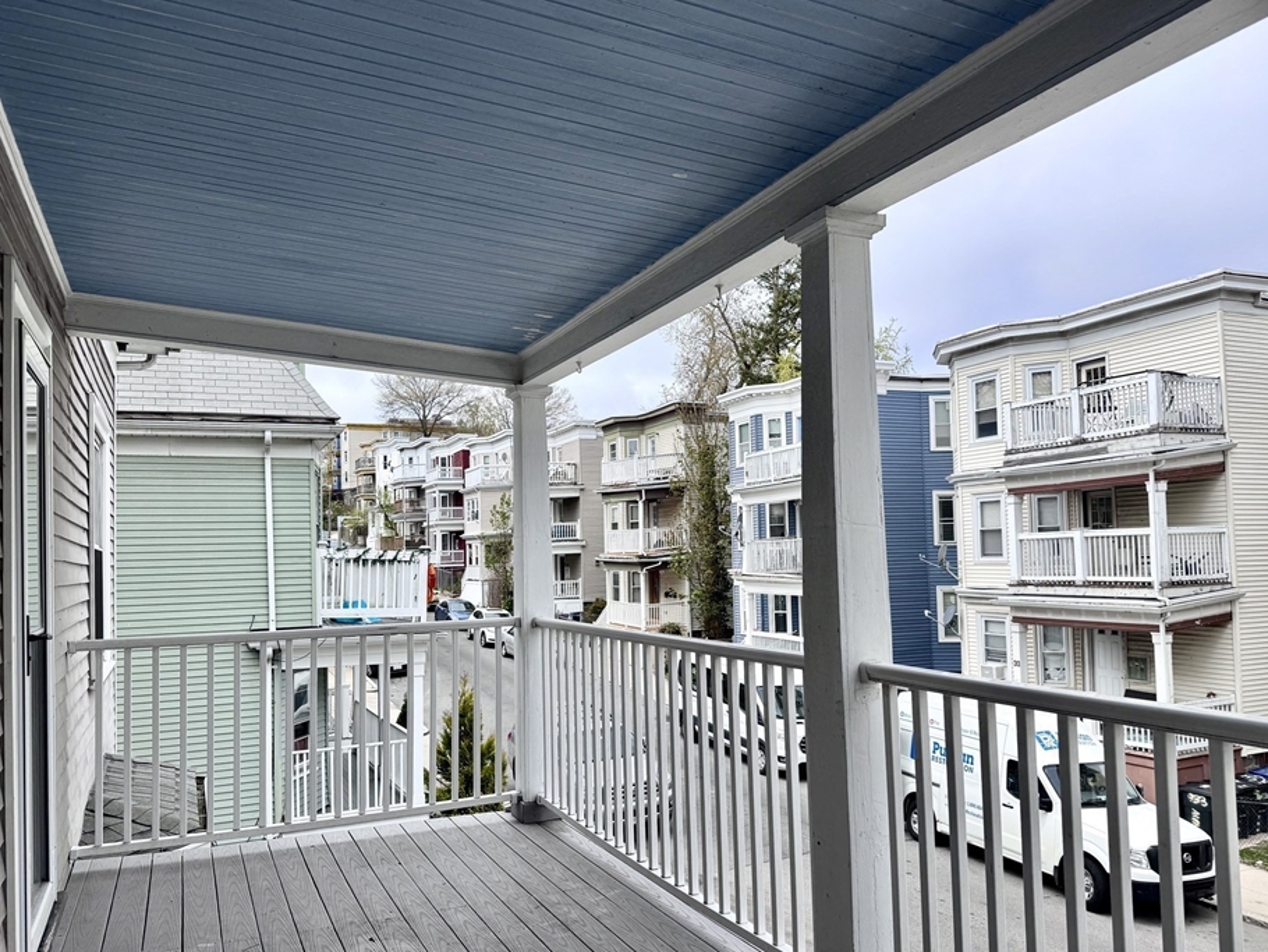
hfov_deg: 65.3
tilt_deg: +1.2
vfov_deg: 51.3
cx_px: 630
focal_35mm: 27
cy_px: 512
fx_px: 989
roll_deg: +1.1
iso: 80
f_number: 1.78
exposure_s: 1/4310
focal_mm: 6.76
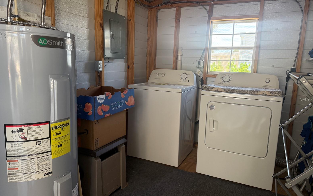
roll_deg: -1.9
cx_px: 158
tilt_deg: -8.1
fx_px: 222
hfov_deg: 70.4
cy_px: 100
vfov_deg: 47.6
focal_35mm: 26
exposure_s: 1/151
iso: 200
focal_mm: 6.76
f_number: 1.78
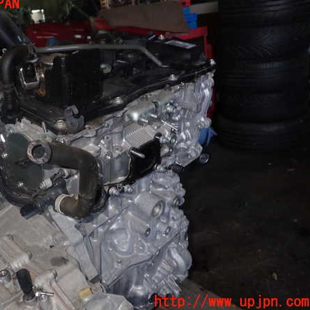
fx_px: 365
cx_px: 102
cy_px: 153
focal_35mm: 36
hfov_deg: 45.3
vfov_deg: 46.0
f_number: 6.3
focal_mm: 5.4
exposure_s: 1/30
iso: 200
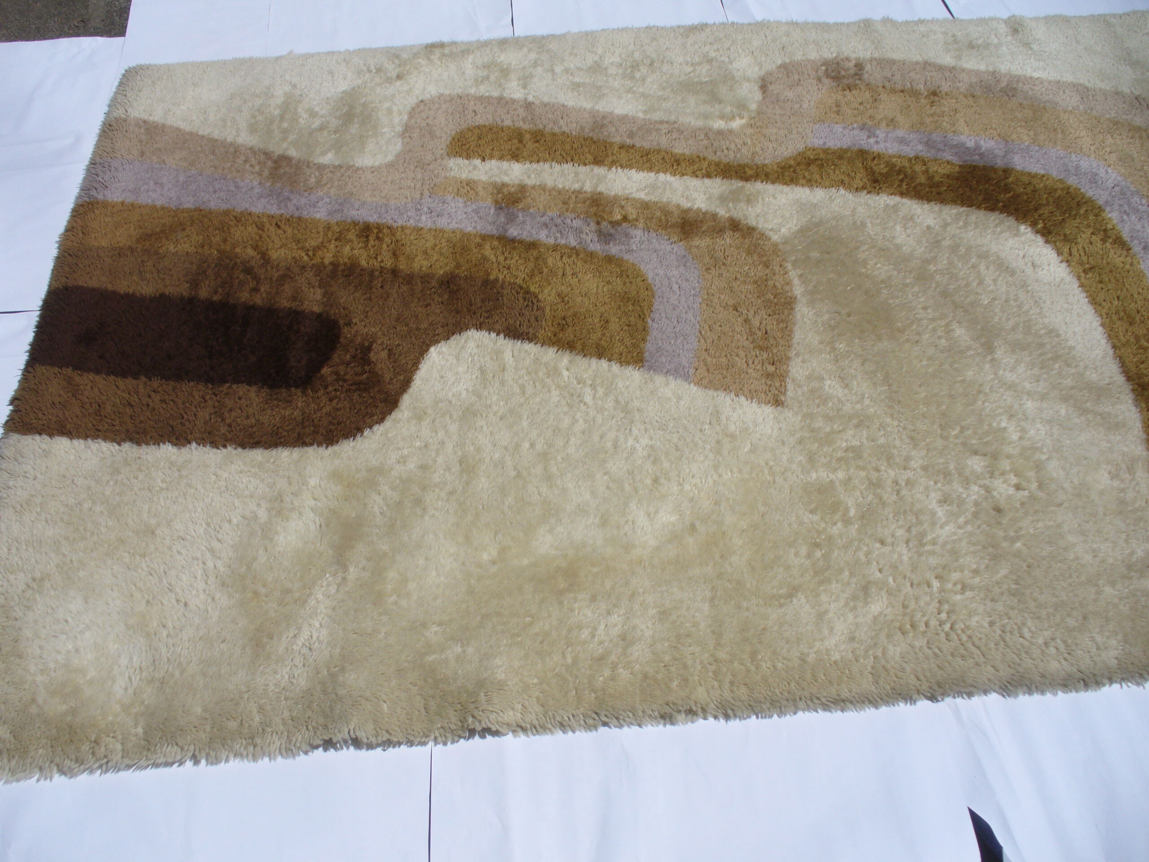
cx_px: 574
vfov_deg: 38.7
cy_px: 431
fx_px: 1228
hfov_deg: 50.1
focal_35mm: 37
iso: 80
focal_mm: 6.1
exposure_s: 1/1000
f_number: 5.6
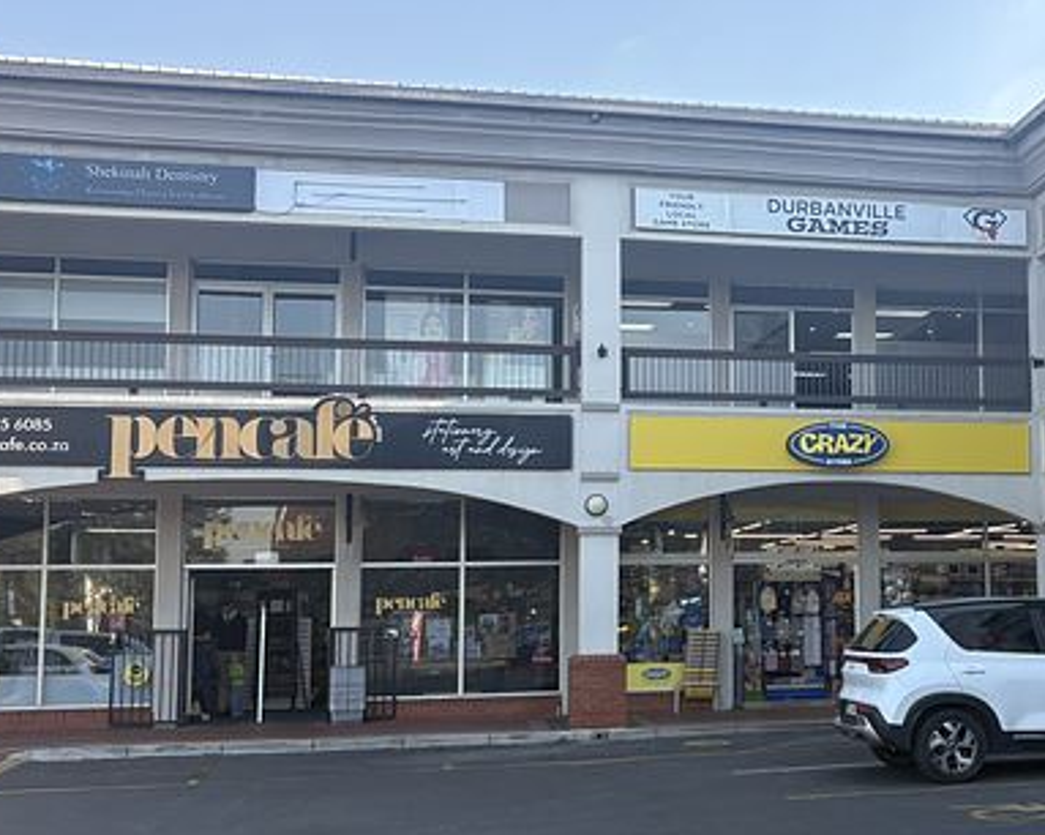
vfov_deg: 28.6
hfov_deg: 34.3
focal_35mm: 53
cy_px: 439
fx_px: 1638
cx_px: 832
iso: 50
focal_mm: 5.96
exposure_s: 1/764
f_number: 1.6
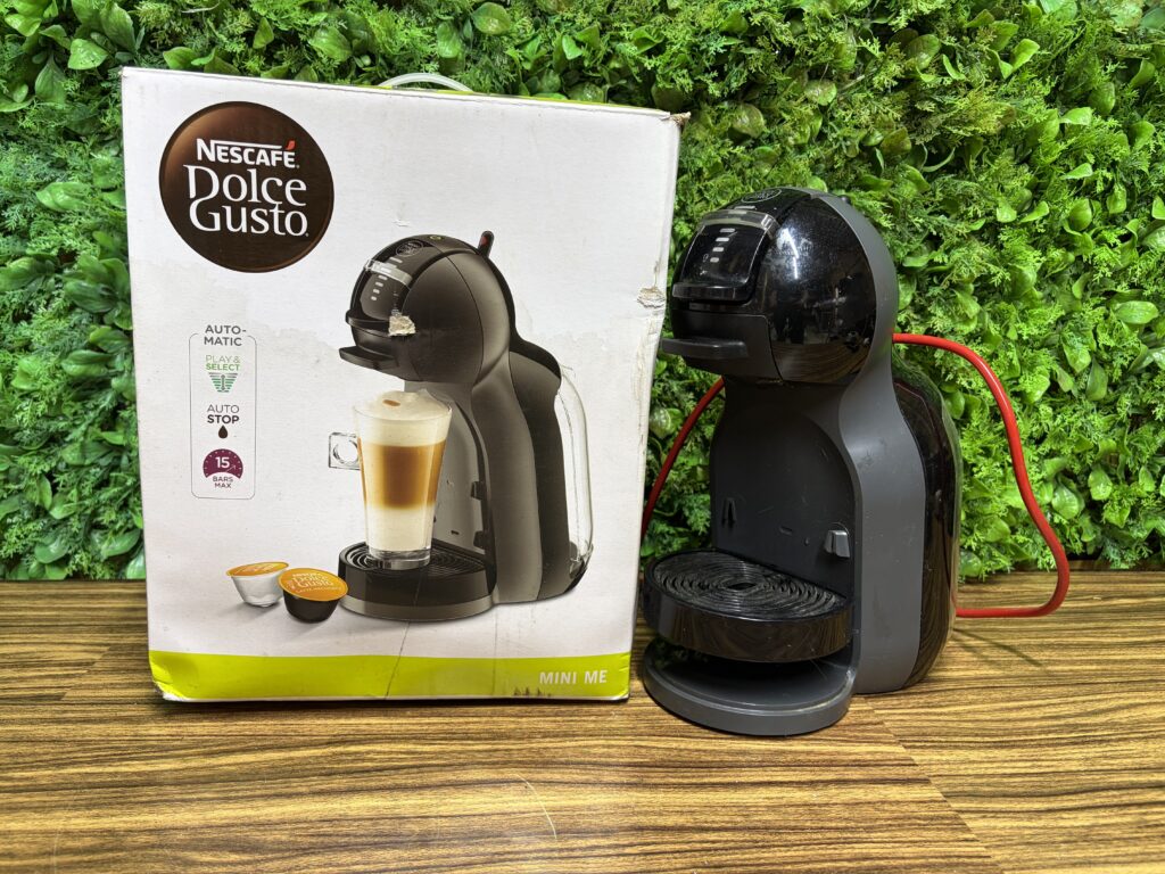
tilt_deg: -11.1
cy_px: 437
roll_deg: -1.9
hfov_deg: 67.3
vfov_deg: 53.1
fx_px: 875
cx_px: 582
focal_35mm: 26
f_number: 1.6
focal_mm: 5.96
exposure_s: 1/50
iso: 80
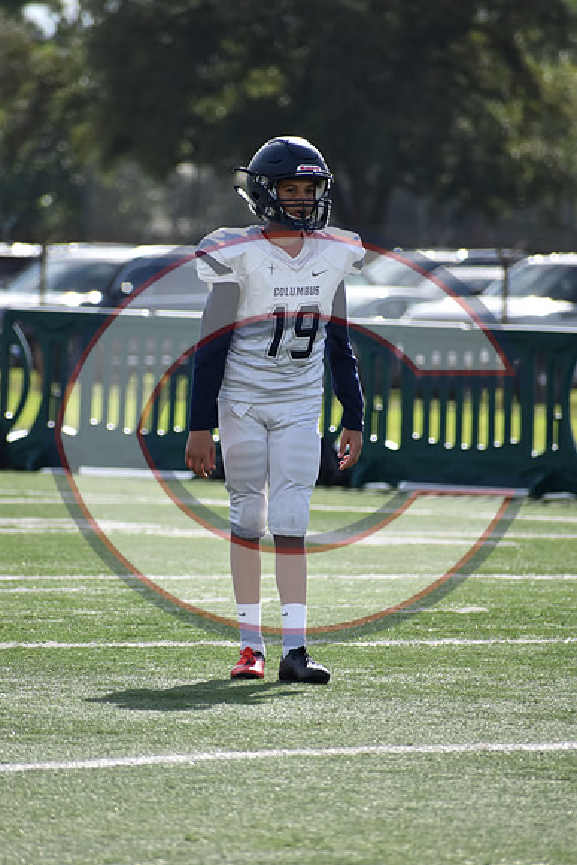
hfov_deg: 3.1
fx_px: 10811
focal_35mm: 450
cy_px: 432
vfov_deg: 4.6
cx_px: 288
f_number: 7.1
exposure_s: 1/1600
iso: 400
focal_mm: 300
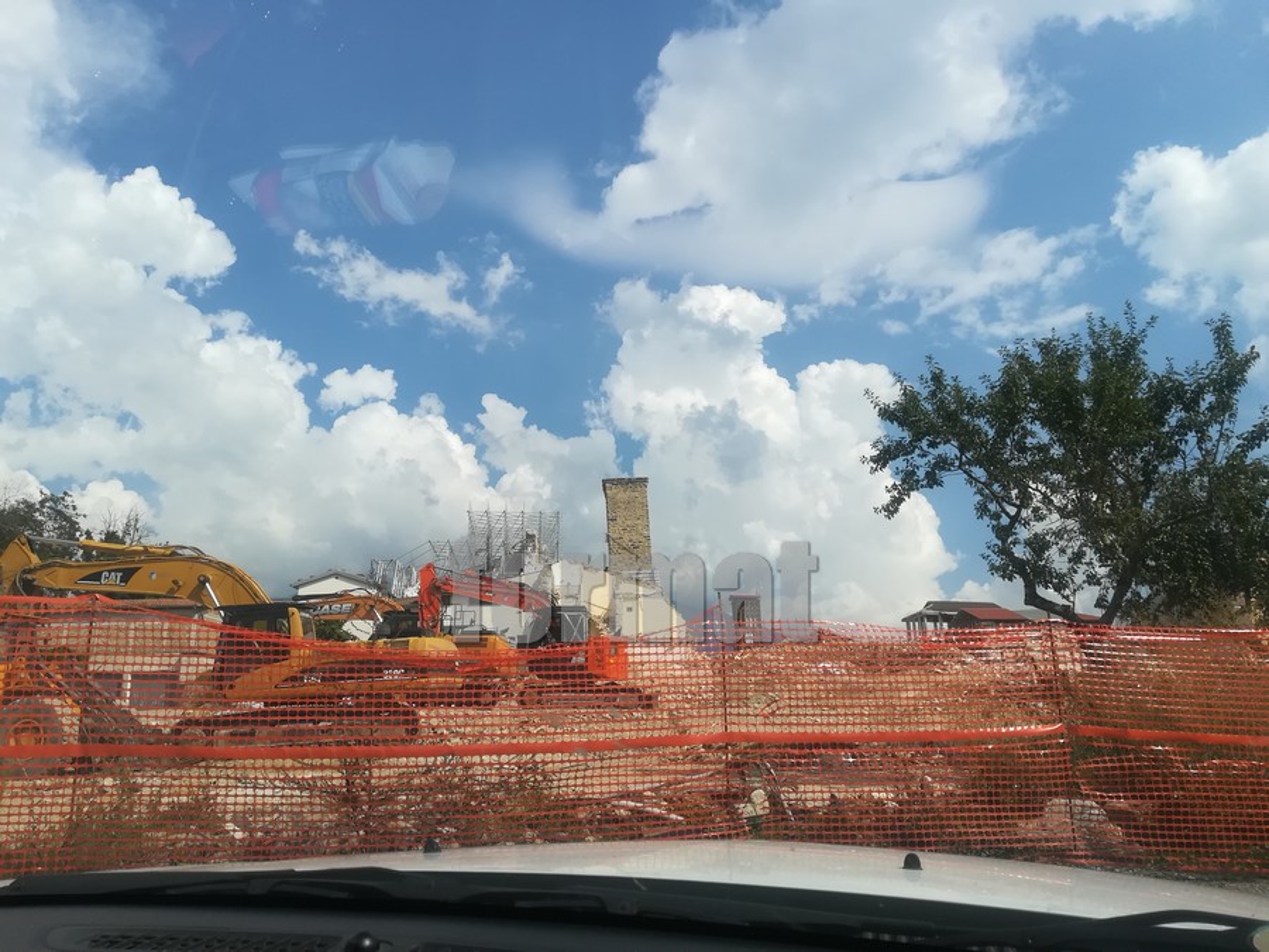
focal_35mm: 26
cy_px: 476
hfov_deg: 67.3
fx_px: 953
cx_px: 634
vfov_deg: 53.1
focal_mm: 3.83
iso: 50
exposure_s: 1/1332
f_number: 2.2
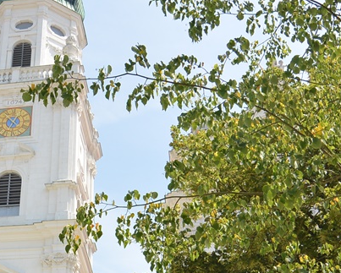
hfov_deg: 25.1
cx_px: 25
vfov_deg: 20.7
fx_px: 737
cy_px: 232
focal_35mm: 73
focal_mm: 11
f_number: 4
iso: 100
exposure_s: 1/800
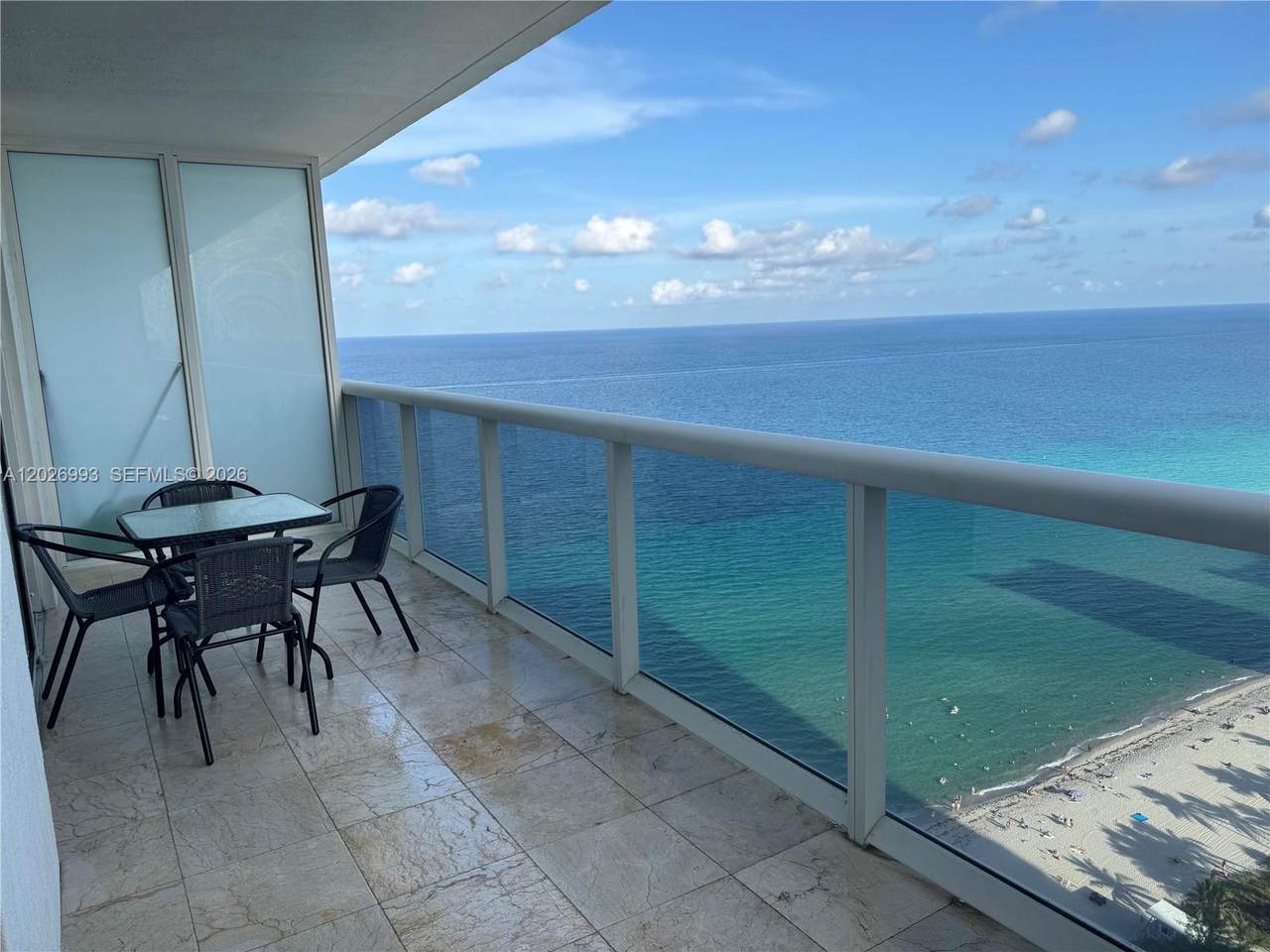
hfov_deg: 71.6
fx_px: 881
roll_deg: +2.7
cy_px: 476
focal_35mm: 24
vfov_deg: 56.8
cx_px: 635
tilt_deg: -9.8
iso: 80
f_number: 1.78
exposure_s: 1/707
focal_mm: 6.76
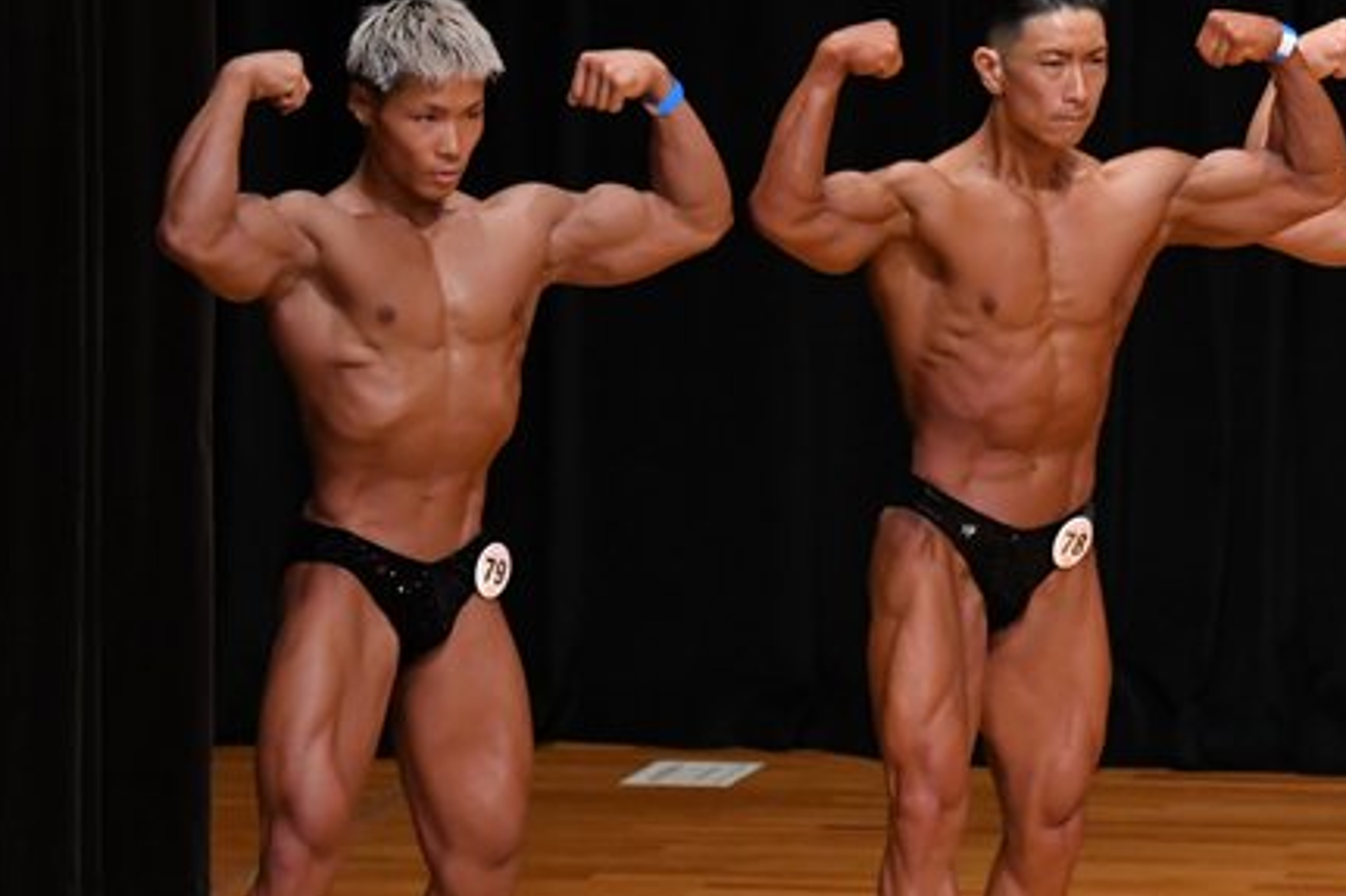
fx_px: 16145
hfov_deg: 4.8
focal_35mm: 432
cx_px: 545
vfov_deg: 3.2
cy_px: 578
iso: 4000
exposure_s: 1/400
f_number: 5.6
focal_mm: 160
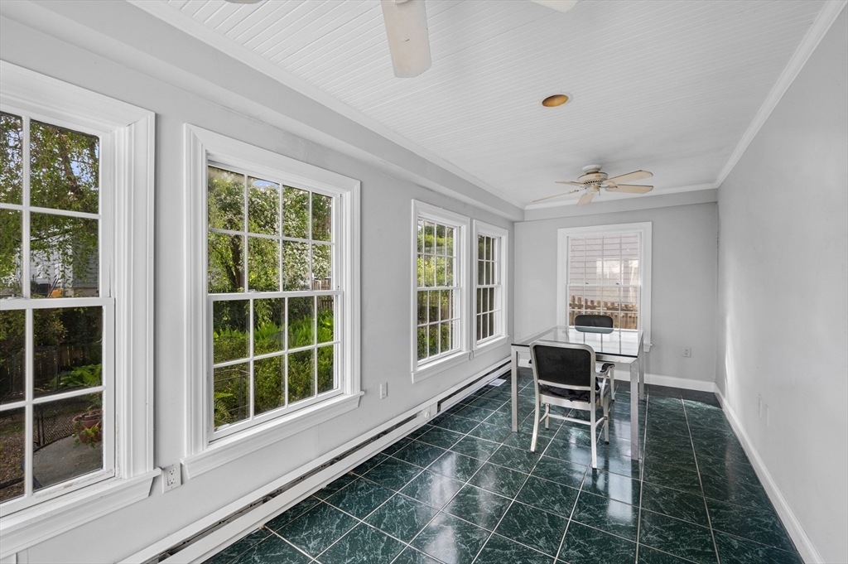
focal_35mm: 15
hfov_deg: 100.4
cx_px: 424
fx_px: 353
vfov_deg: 77.2
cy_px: 282
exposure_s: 1/6
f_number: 8
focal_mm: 15
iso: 400
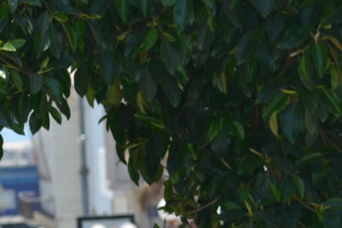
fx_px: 6382
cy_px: 353
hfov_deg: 3.1
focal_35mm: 672
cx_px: 64
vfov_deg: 2.0
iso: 100
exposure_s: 1/400
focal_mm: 120
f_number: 4.8
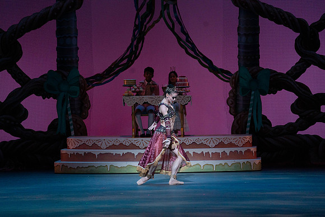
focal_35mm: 200
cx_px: 162
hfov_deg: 10.3
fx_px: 1806
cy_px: 108
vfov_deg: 6.9
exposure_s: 1/320
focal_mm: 200
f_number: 5.6
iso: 3200
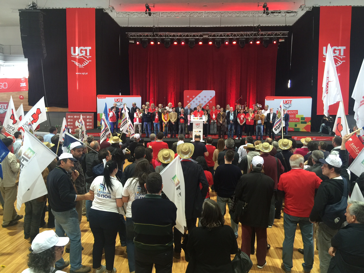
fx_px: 305
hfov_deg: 61.7
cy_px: 136
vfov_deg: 48.2
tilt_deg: -4.8
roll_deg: -1.6
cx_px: 182
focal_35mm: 29
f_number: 2.2
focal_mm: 4.15
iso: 40
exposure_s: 1/17
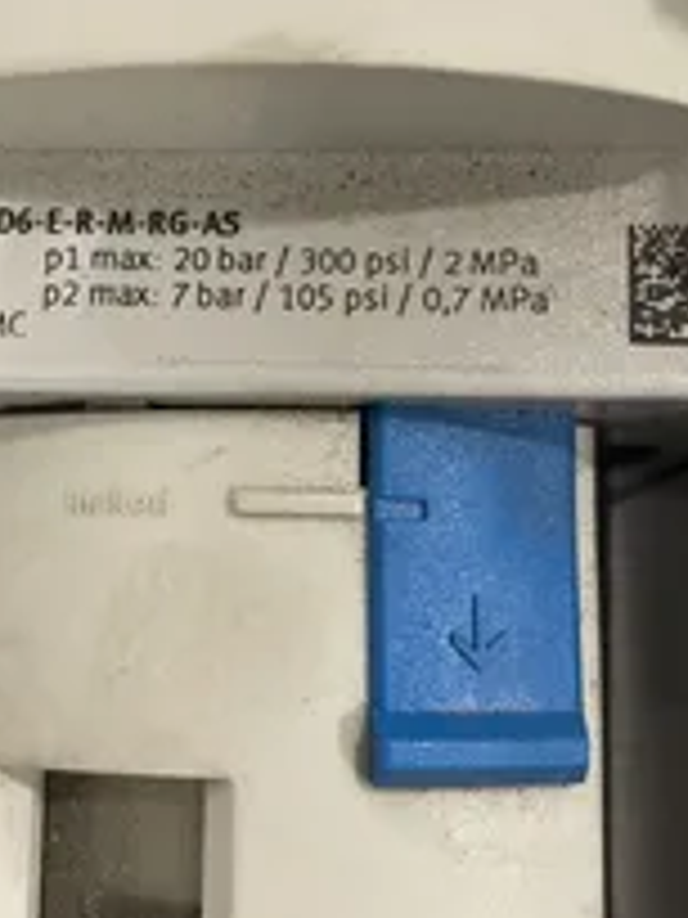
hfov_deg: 28.4
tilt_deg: -79.7
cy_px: 374
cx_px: 238
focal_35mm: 51
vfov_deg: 37.4
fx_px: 1352
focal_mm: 4.2
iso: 400
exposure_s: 1/60
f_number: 1.6
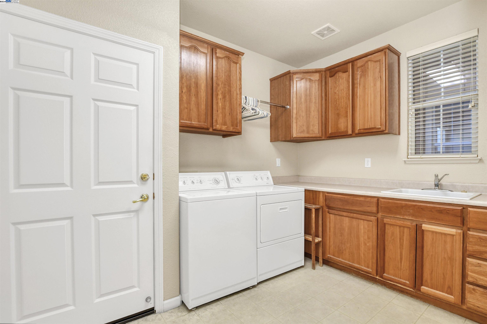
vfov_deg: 77.3
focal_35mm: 15
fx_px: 203
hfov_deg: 100.4
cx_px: 244
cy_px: 162
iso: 1000
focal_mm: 10
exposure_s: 1/100
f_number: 5
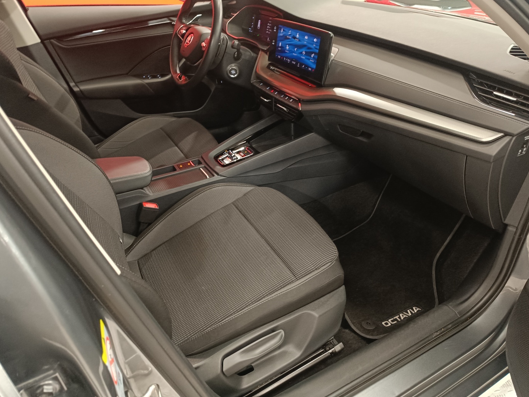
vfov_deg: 54.9
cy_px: 197
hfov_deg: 69.4
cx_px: 259
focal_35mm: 25
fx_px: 382
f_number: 1.88
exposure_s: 1/33.3
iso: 660
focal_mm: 5.59
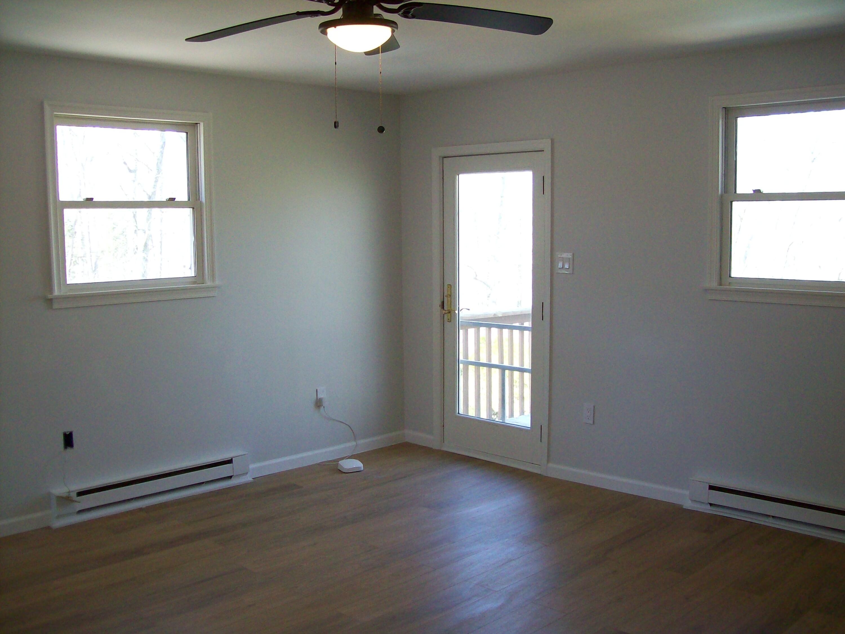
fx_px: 879
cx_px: 422
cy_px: 317
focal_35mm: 36
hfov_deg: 51.4
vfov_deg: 39.7
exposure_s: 1/47.2
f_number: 2.7
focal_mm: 6
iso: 160
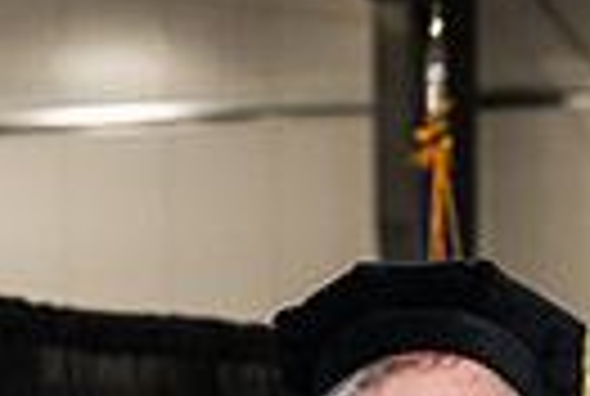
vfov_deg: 4.4
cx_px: 545
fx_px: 5076
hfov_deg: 6.6
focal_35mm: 309
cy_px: 772
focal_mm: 70
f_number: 4.5
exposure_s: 1/200
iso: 1250
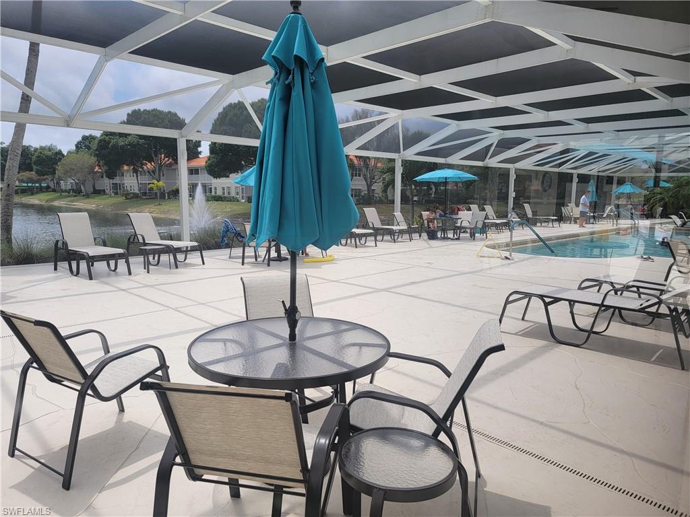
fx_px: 478
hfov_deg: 71.6
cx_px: 345
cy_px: 258
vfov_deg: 56.8
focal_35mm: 24
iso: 16
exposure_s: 1/279
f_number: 1.8
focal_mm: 6.7
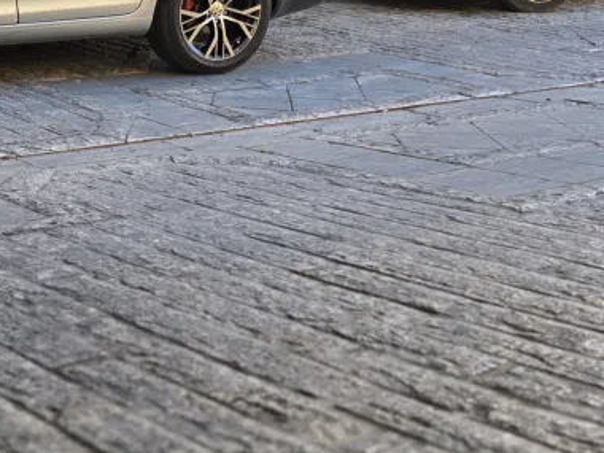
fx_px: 1082
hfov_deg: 27.8
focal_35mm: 62
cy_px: 29
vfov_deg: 22.9
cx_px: -95
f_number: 1.7
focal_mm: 6.3
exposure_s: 1/100
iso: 25
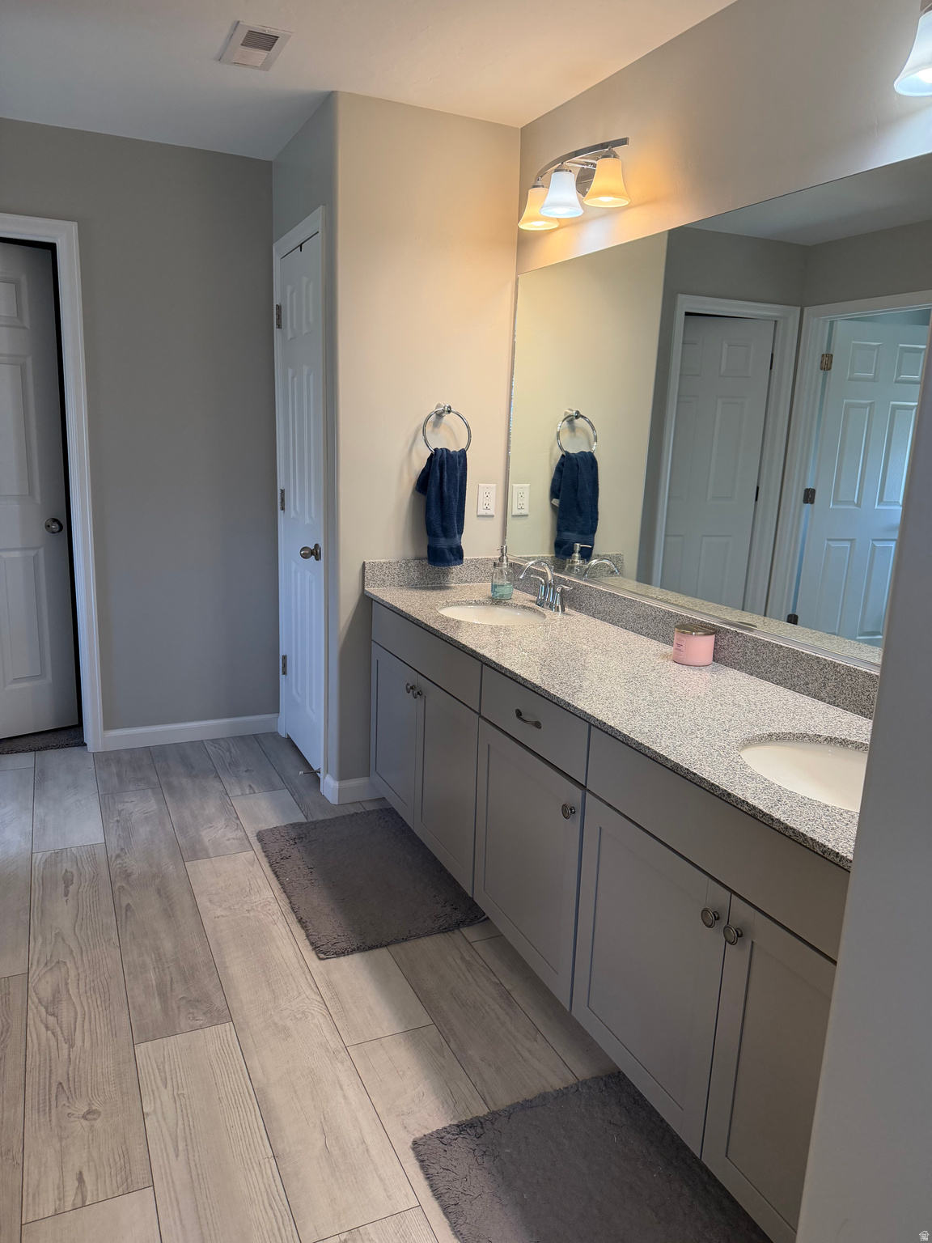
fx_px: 862
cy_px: 622
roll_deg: -2.5
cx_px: 466
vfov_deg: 71.6
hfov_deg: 56.8
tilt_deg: -13.2
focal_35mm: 24
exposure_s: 1/230
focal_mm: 6.76
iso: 200
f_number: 1.78
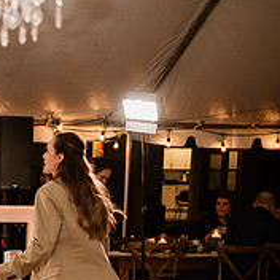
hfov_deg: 16.4
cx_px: -122
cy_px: 290
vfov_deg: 17.3
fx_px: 897
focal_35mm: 98
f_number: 2
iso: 500
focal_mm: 35
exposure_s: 1/200
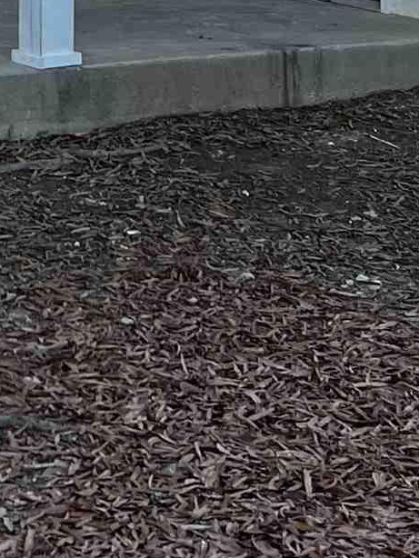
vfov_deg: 13.8
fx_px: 2097
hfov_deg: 11.0
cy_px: -384
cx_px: -201
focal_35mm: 130
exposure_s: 1/120
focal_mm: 5.7
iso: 100
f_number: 1.5
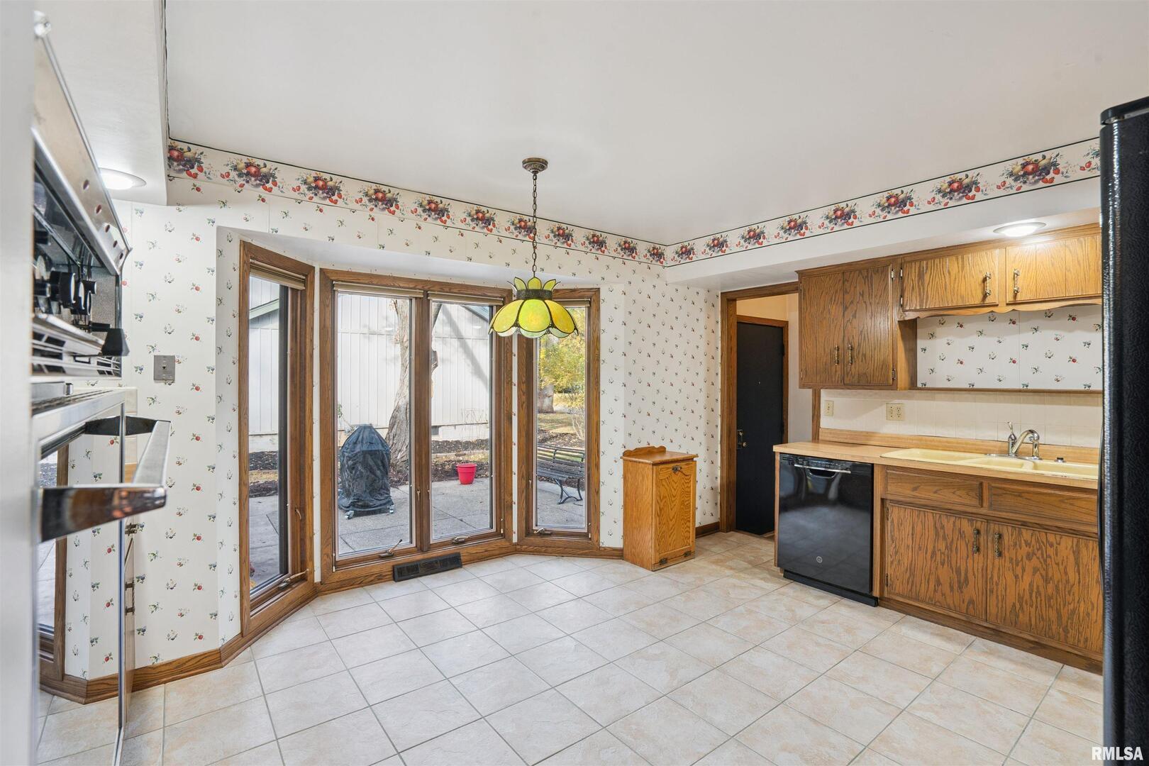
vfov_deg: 73.7
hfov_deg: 96.7
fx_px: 511
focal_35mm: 16
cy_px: 383
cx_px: 574
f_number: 9
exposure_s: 1/13
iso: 400
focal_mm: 16
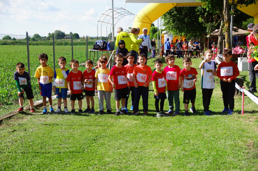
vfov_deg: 16.5
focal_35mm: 82
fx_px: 591
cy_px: 86
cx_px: 129
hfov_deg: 24.6
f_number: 5
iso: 100
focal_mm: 55
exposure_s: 1/320
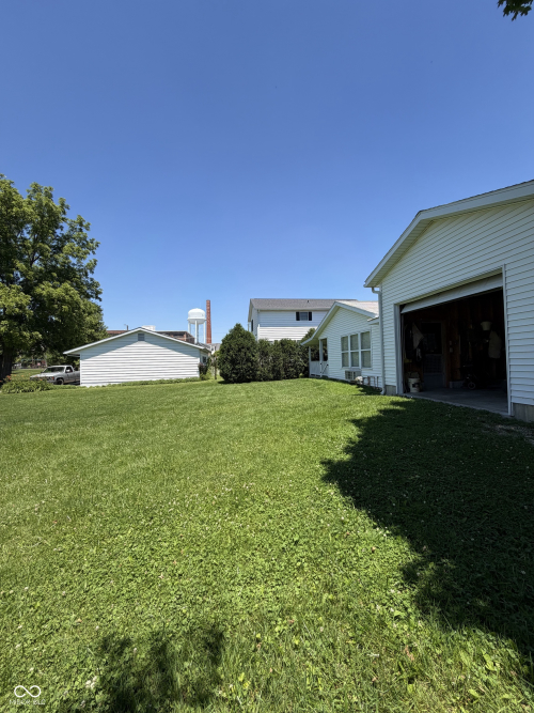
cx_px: 267
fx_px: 288
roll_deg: +0.4
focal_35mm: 14
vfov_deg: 102.1
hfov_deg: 85.7
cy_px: 356
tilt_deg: +1.3
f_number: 2.2
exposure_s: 1/770
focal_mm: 2.22
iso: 32
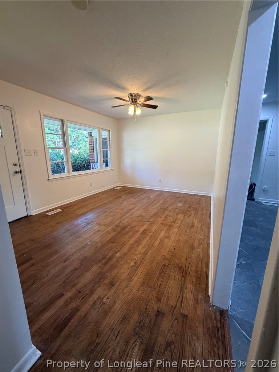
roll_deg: +1.0
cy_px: 186
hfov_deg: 85.7
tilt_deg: -11.9
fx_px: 150
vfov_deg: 102.1
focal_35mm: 14
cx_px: 140
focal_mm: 2.22
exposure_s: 1/120
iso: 160
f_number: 2.2
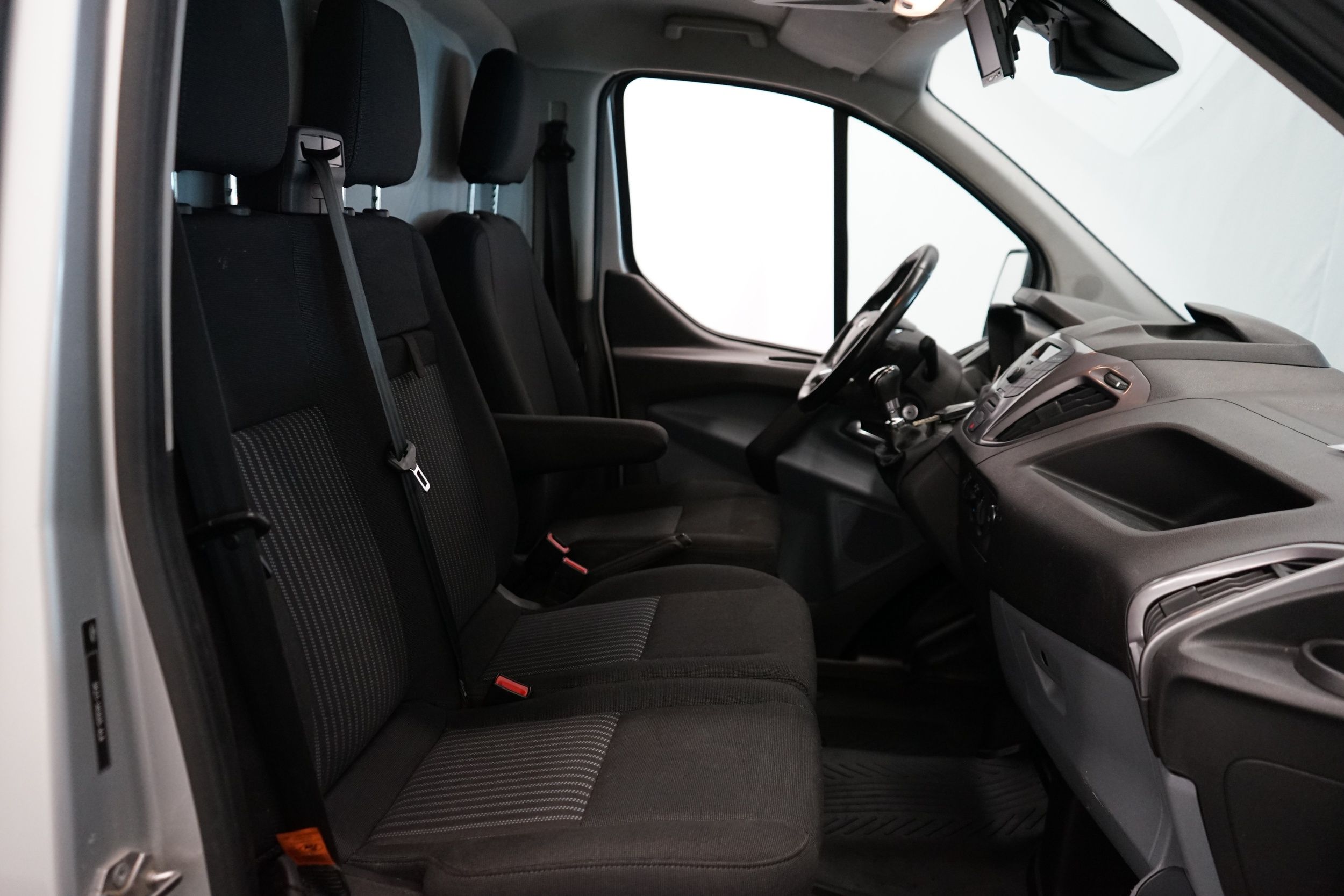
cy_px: 448
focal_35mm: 28
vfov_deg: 46.4
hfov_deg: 65.5
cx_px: 672
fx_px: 1045
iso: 2500
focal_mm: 28
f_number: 3.5
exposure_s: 1/160
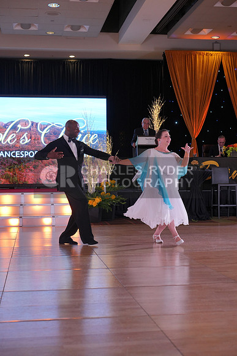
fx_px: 562
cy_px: 178
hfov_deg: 23.8
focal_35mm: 57
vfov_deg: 35.0
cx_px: 118
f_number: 4
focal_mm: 57
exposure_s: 1/400
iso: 1250
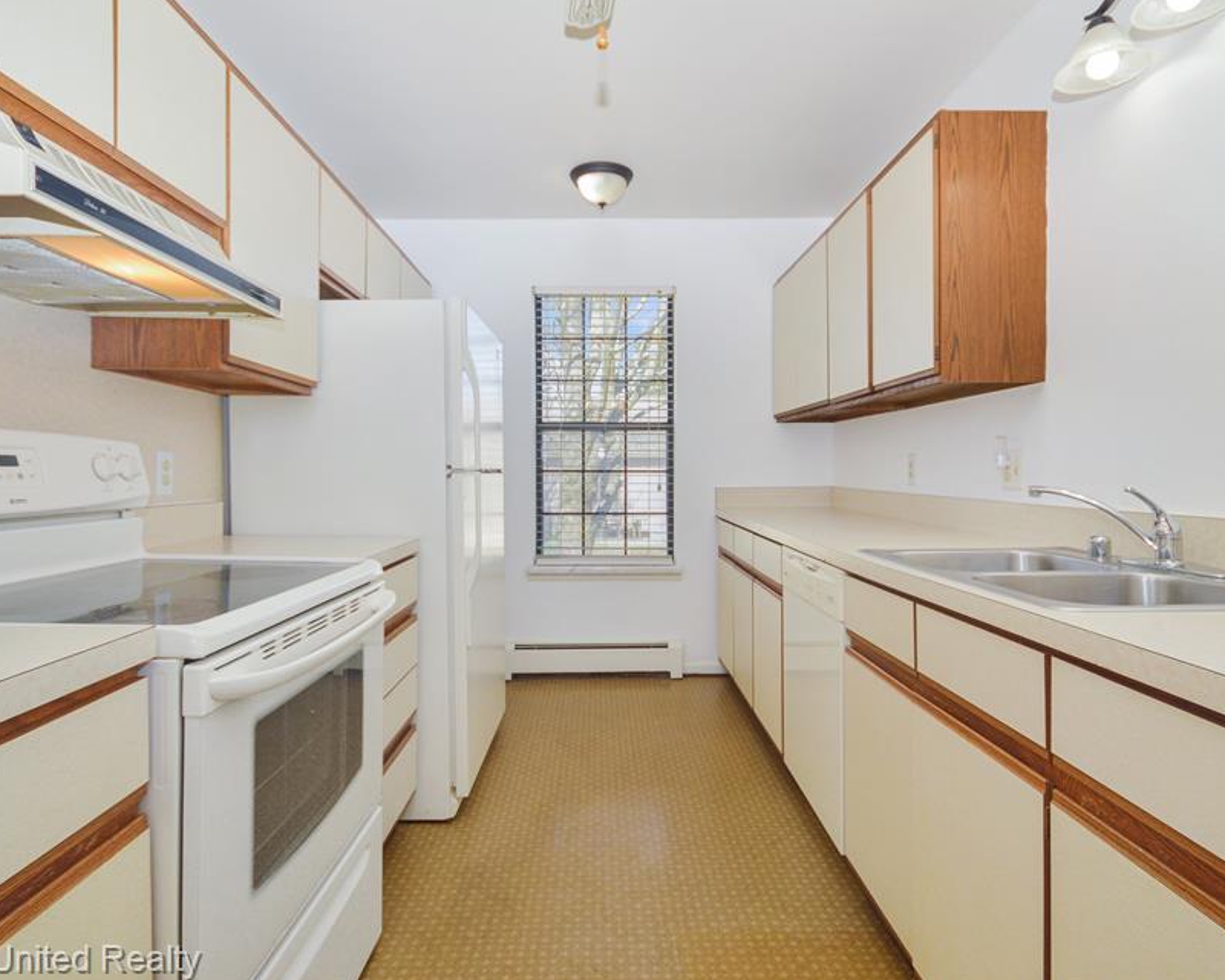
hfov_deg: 86.4
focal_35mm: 18
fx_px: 653
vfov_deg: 73.8
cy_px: 466
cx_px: 603
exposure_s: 1/60
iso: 200
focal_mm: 10
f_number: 7.1
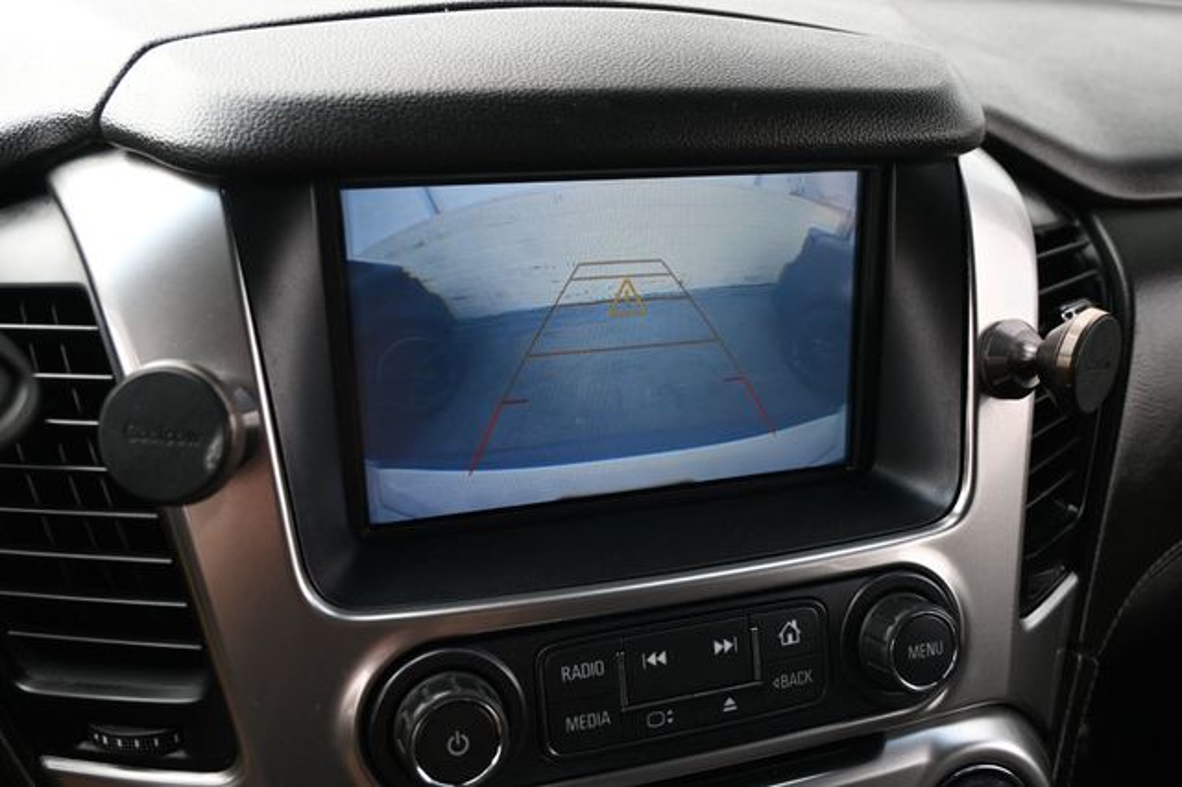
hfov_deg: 63.2
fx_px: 960
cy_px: 394
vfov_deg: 44.6
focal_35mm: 29
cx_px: 591
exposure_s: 1/250
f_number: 4
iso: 320
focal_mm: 19.5
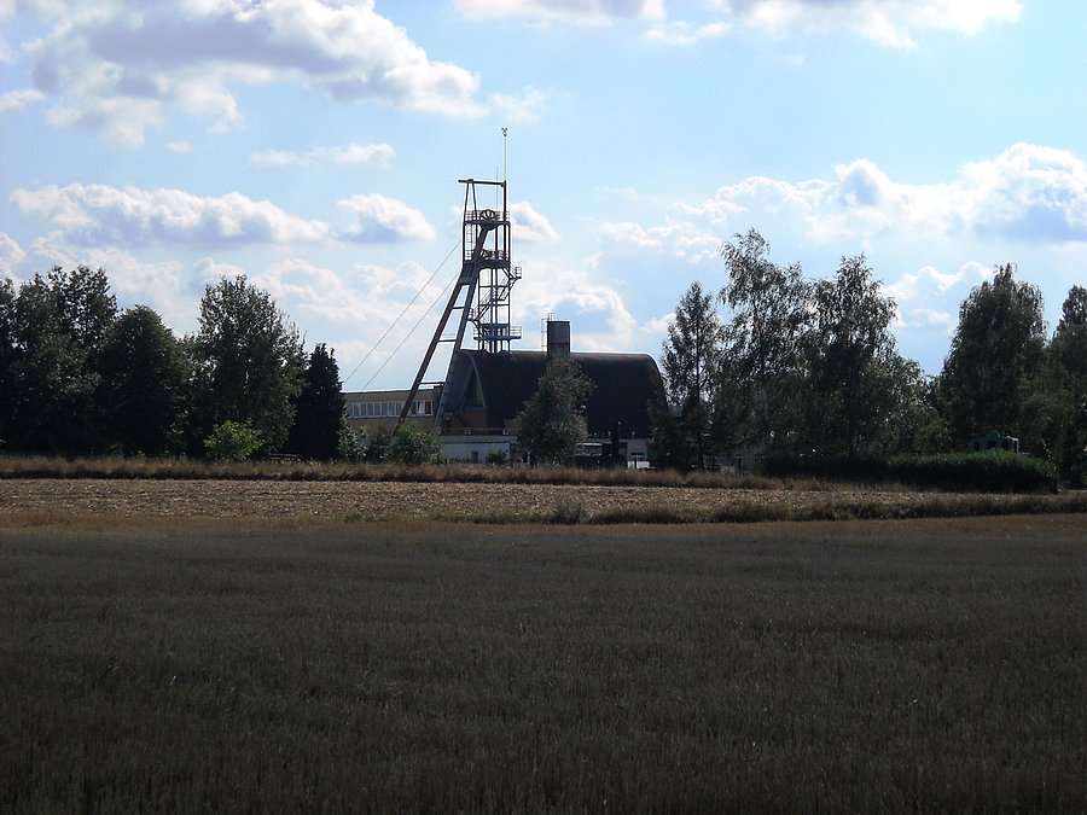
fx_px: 3329
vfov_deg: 14.0
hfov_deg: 18.5
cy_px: 408
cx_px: 544
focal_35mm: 106
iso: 80
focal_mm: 17.48
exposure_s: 1/400
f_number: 9.4
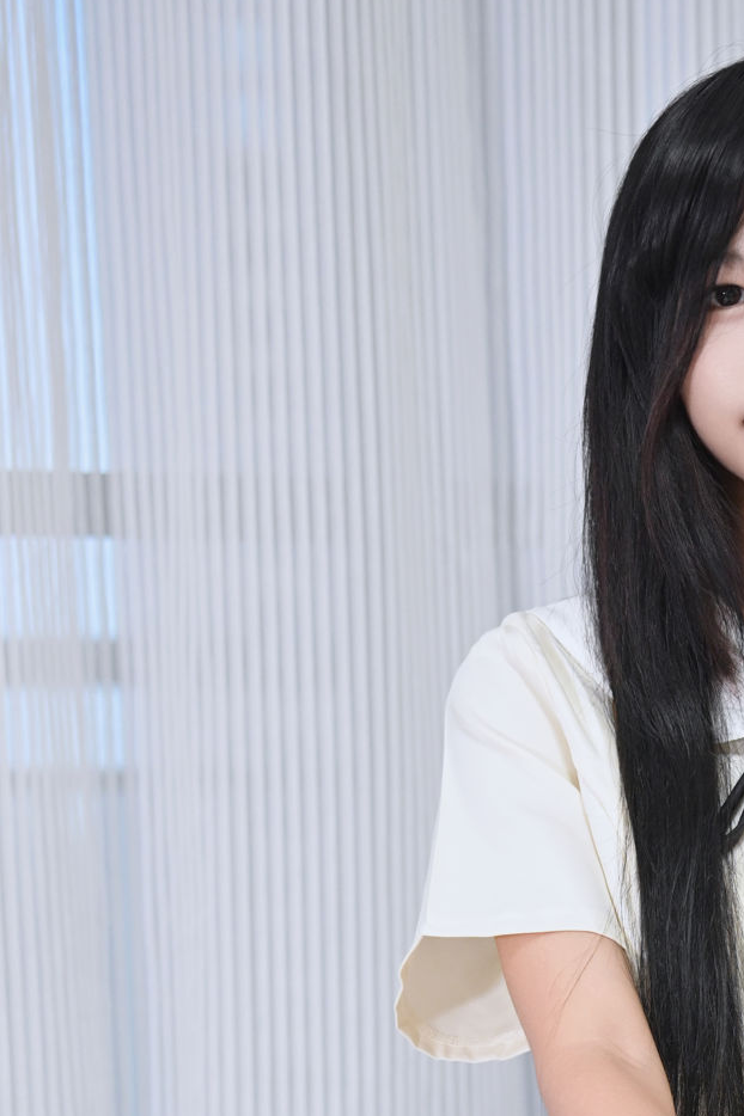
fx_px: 3319
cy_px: 1359
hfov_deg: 12.6
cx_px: 789
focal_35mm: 107
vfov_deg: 18.1
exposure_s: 1/100
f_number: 2.2
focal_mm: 37
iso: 1400
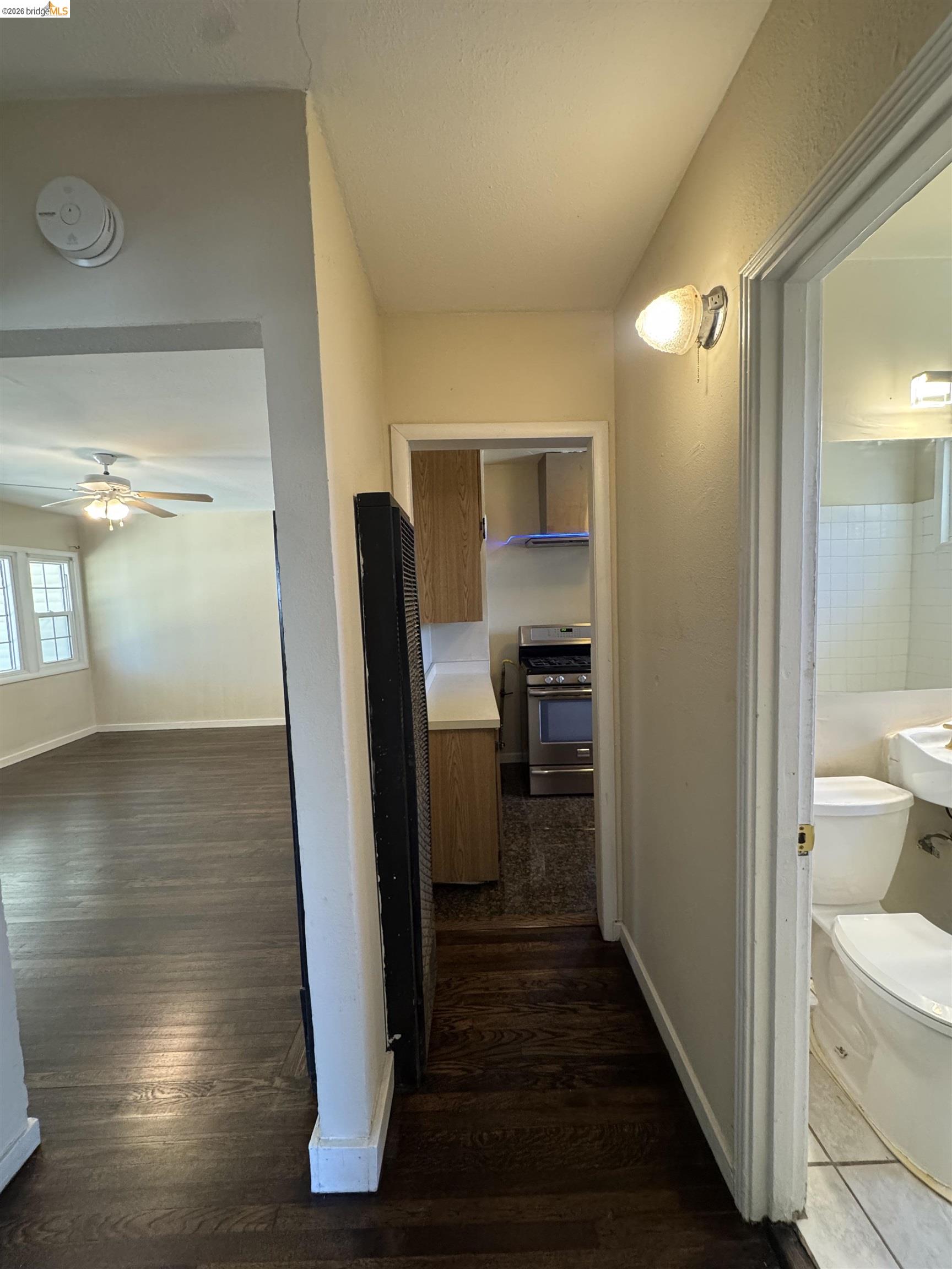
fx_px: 513
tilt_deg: -5.1
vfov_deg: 102.1
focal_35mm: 14
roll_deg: +2.4
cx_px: 476
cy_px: 634
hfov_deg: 85.7
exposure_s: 1/60
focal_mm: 2.22
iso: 400
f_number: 2.2
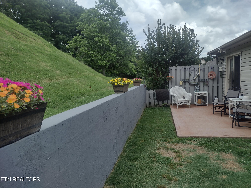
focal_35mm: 27
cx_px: 126
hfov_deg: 65.3
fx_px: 196
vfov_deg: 51.4
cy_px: 94
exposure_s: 1/2590
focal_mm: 4.71
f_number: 1.7
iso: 100
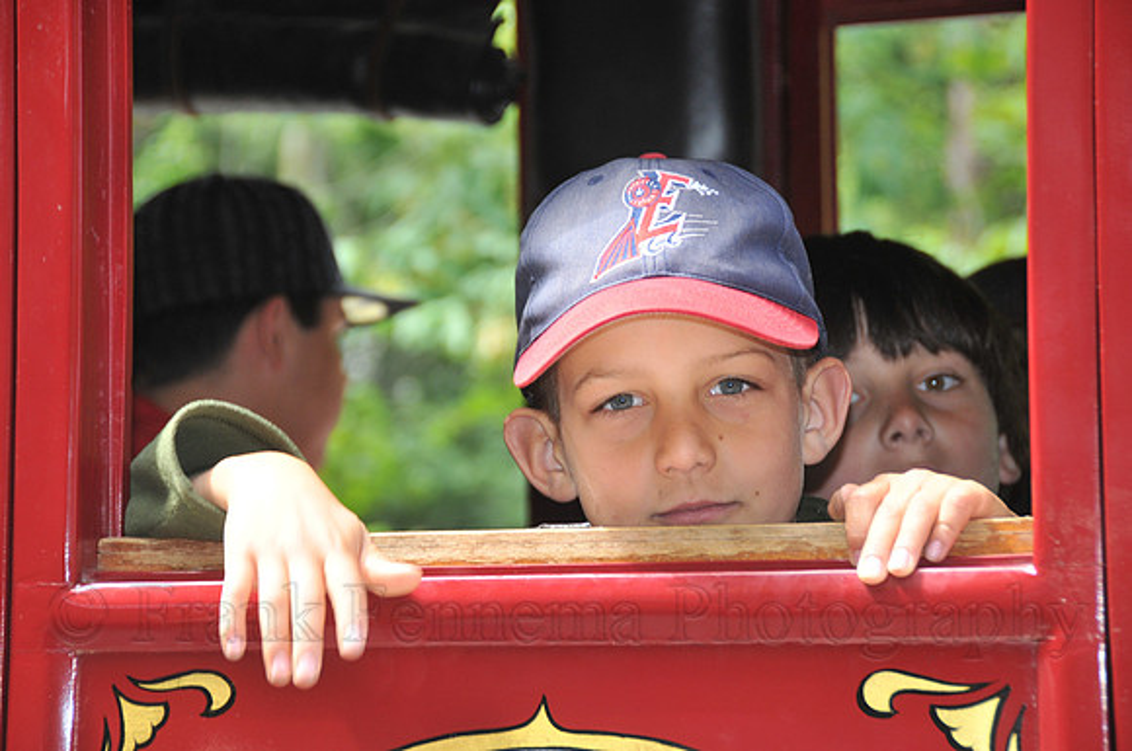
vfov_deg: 10.1
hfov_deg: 15.2
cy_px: 376
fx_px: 4239
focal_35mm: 135
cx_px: 566
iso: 400
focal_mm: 90
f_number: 5.3
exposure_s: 1/125
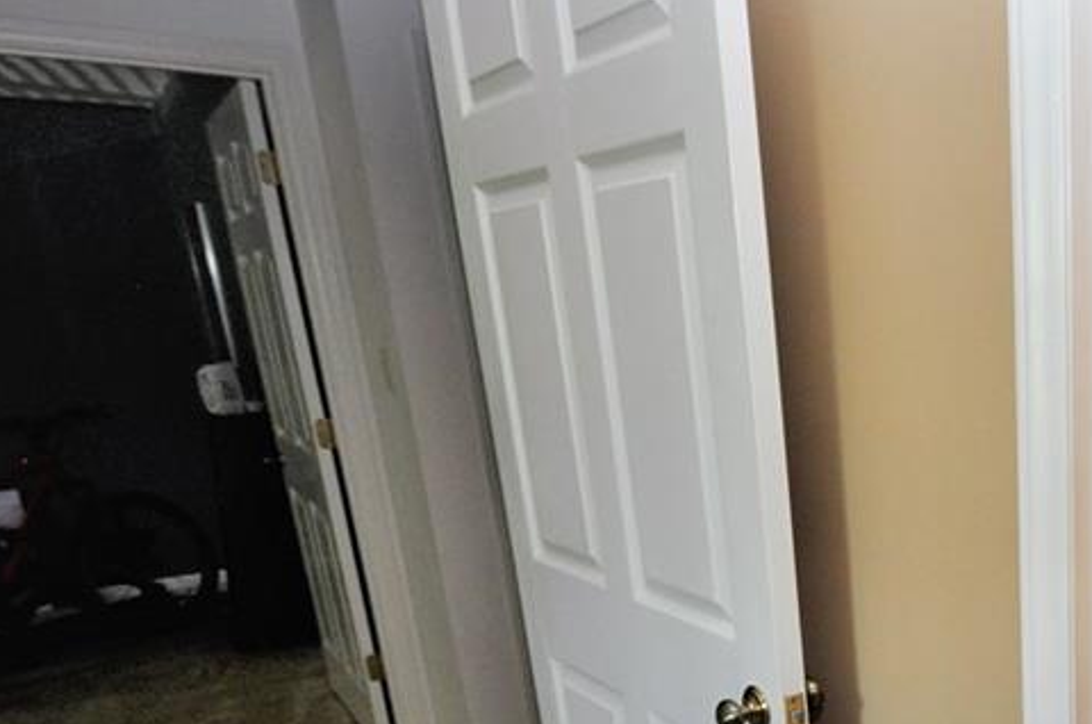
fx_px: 969
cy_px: 609
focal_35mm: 32
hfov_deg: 48.7
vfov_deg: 38.9
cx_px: 1083
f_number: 4
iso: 800
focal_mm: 10
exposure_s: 1/60
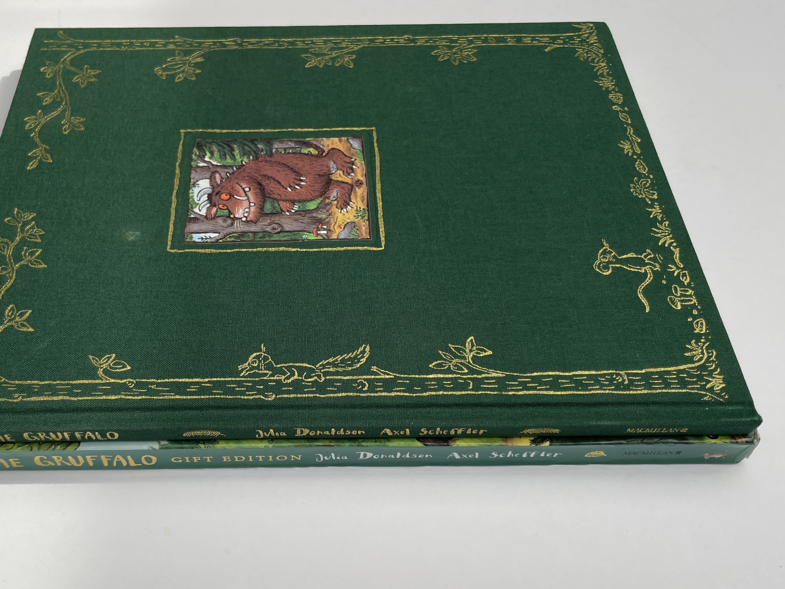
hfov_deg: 52.2
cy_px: 324
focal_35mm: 35
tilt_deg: -53.7
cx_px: 308
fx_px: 794
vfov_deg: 40.6
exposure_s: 1/1304
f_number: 1.6
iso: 32
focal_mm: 4.2
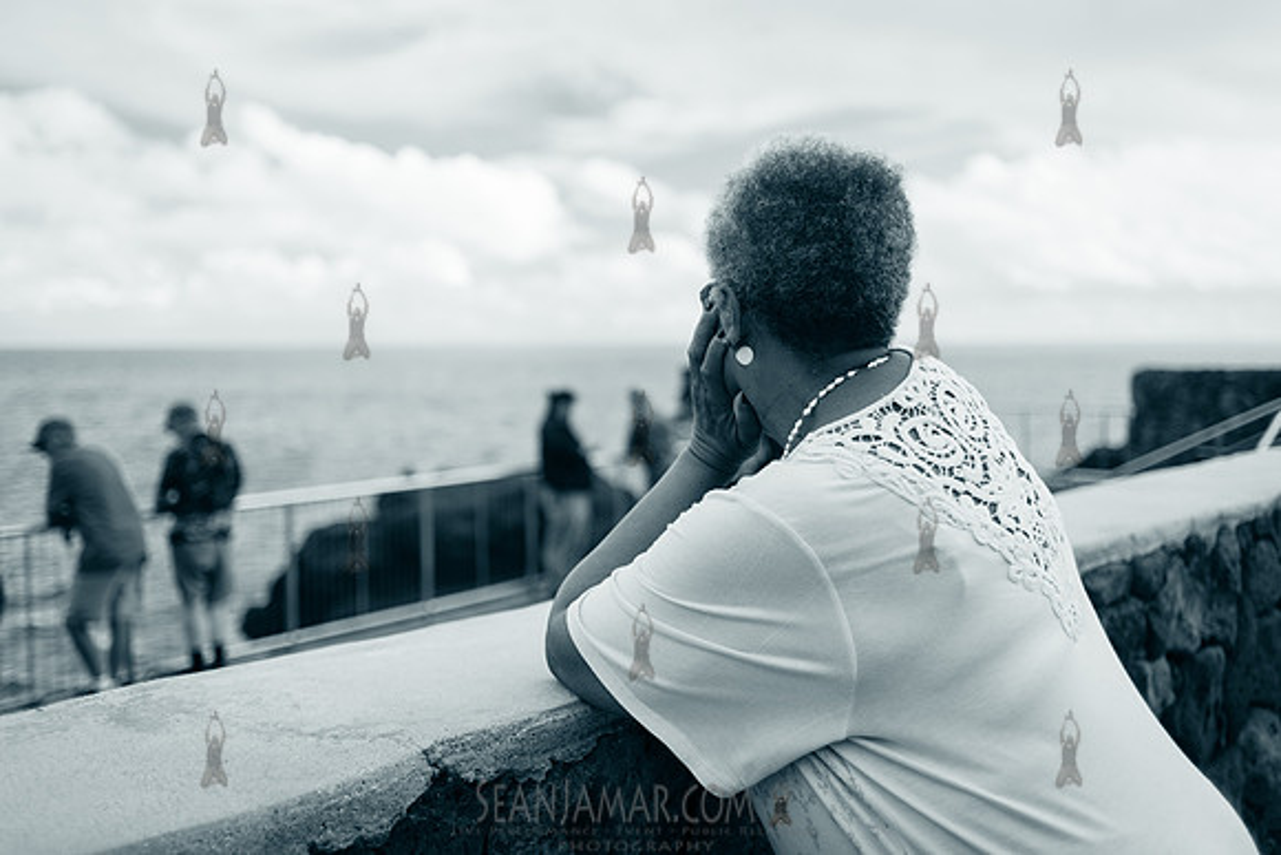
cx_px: 640
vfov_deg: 35.3
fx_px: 1344
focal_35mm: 38
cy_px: 428
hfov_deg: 51.0
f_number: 2.5
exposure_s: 1/1250
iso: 200
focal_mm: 35
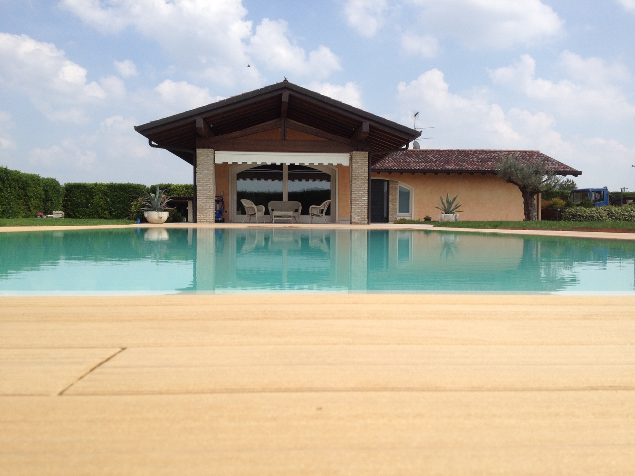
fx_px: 642
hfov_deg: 52.6
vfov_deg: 40.7
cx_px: 318
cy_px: 238
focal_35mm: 35
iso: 64
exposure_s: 1/2208
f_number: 2.4
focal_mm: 4.28
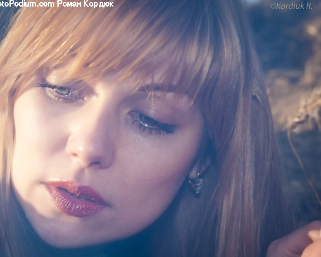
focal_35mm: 113
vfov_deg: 13.6
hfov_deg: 17.0
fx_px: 1074
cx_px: 136
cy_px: 133
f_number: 5.6
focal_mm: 50
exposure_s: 1/250
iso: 200
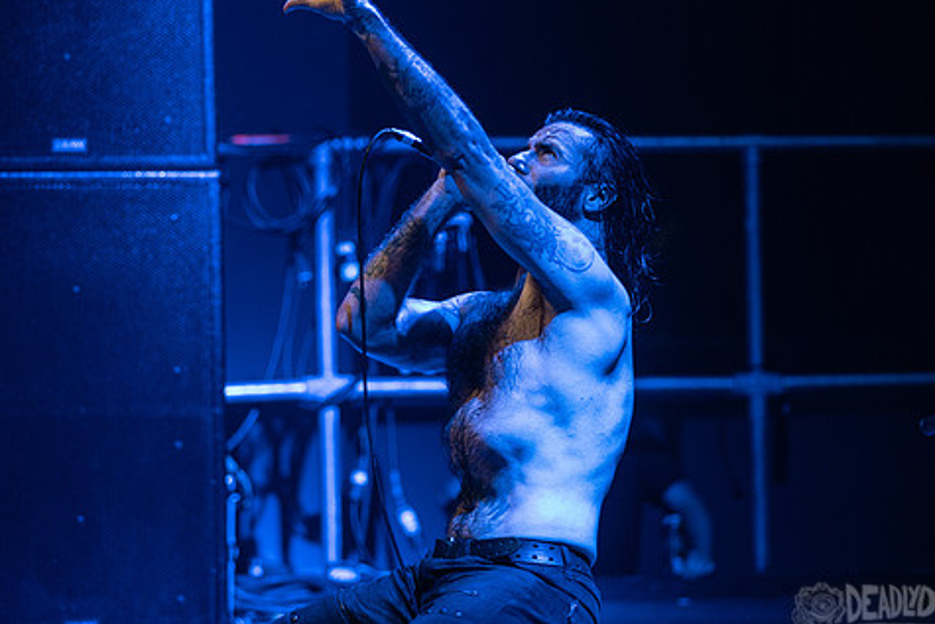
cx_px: 453
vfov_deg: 8.6
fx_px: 4131
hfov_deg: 12.9
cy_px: 273
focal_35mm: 159
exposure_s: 1/200
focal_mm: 125
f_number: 3.2
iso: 2000
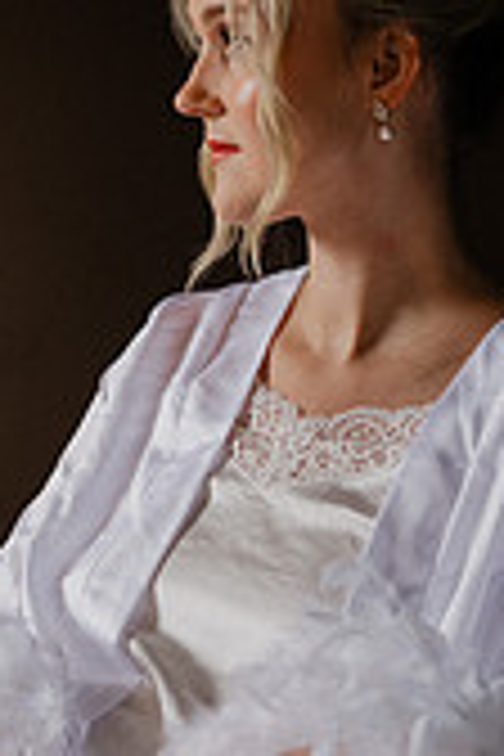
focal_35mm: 134
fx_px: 2814
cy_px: 400
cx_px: 256
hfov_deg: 10.2
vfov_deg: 15.3
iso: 640
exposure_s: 1/200
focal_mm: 50
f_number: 2.8
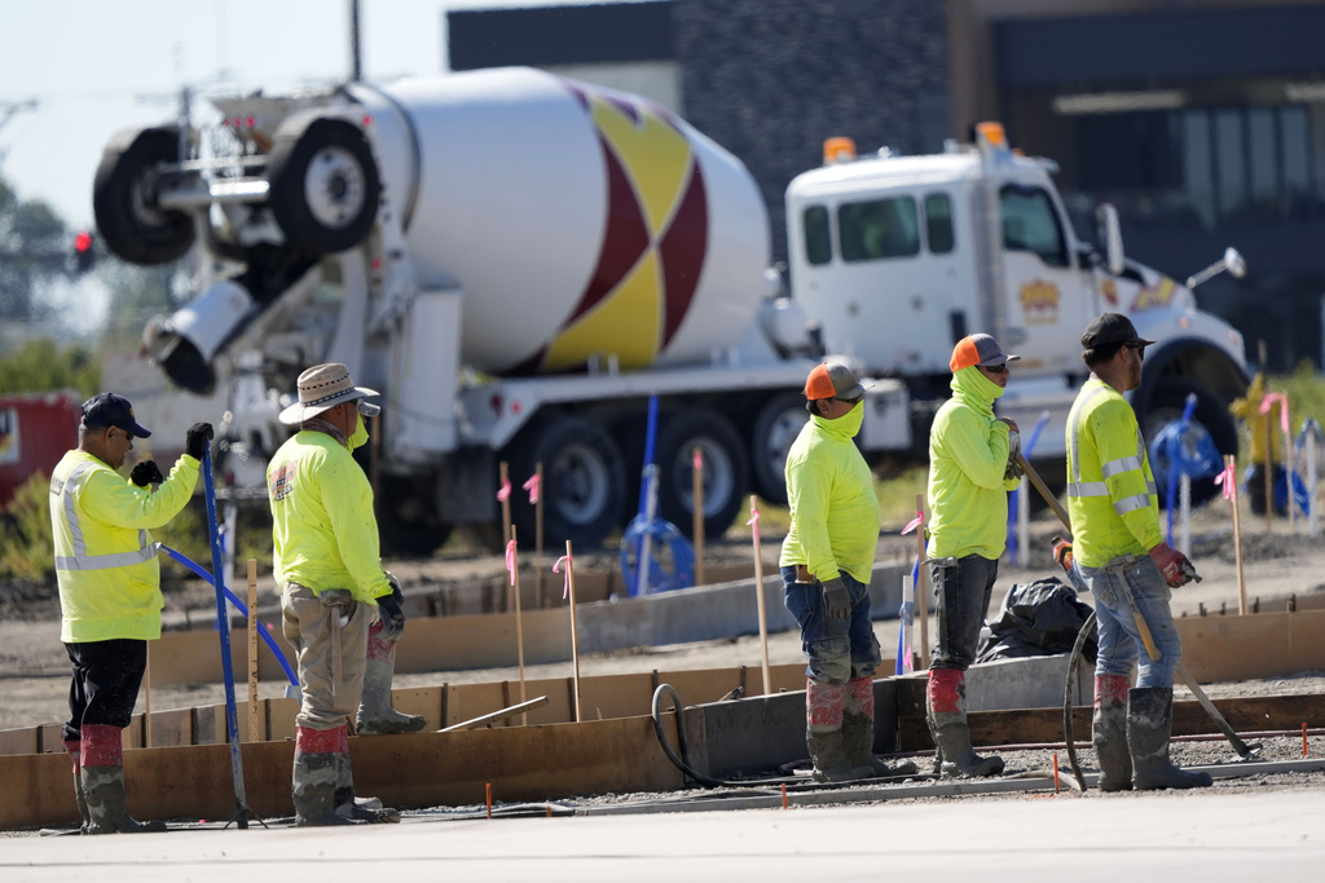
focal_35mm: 588
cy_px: 442
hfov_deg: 3.5
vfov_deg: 2.3
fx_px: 21643
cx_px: 662
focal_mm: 588
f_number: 6.3
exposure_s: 1/1250
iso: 400
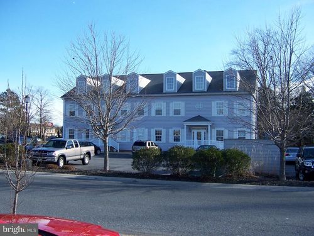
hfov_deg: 51.4
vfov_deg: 39.7
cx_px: 157
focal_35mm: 36
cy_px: 118
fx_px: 327
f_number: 2.8
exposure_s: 1/500
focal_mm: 6.2
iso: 80
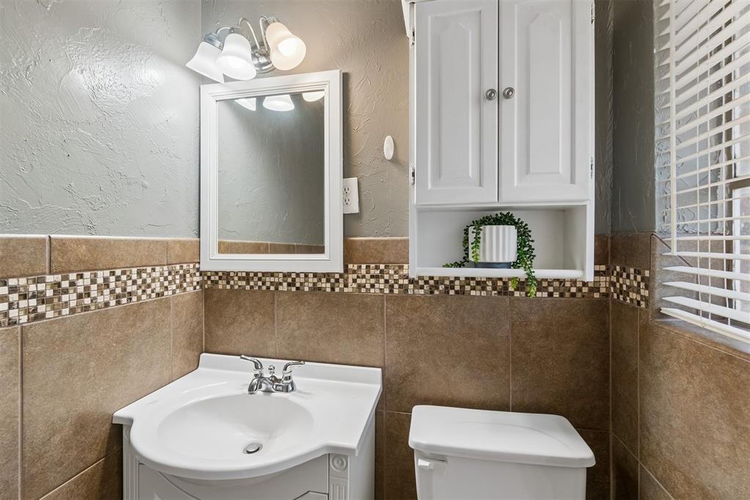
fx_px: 312
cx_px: 375
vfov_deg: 77.3
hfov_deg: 100.4
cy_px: 250
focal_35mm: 15
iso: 200
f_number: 6.3
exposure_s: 1/60
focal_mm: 10
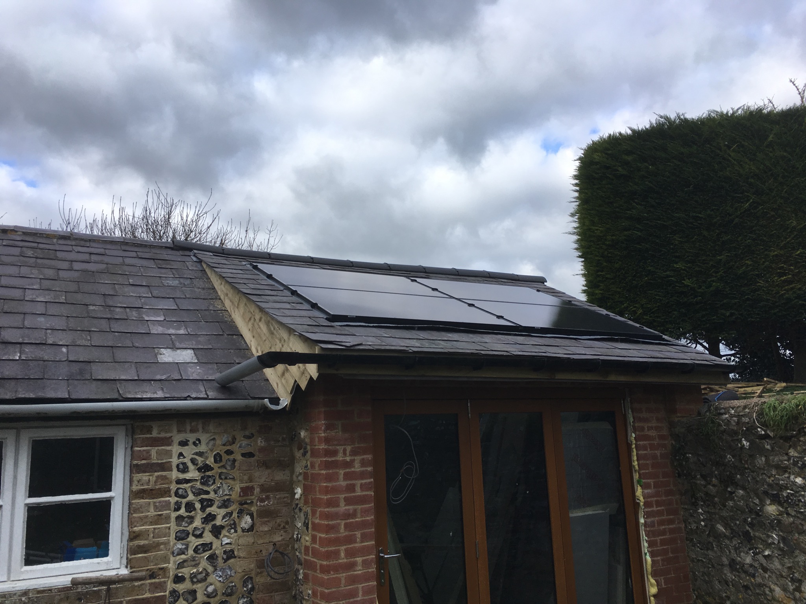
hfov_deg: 61.7
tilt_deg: +12.8
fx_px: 675
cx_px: 403
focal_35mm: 29
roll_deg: +1.8
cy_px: 302
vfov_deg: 48.2
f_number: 2.2
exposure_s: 1/646
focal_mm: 4.15
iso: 25
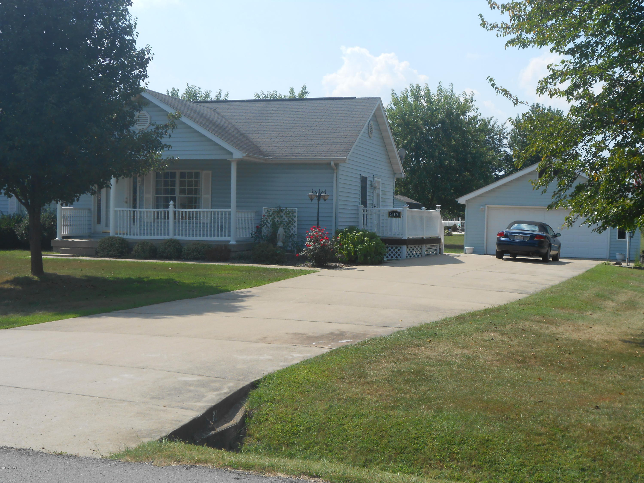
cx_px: 322
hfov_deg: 38.9
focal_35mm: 49
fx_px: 912
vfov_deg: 29.7
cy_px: 242
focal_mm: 8.8
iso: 80
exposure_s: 1/500
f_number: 4.8
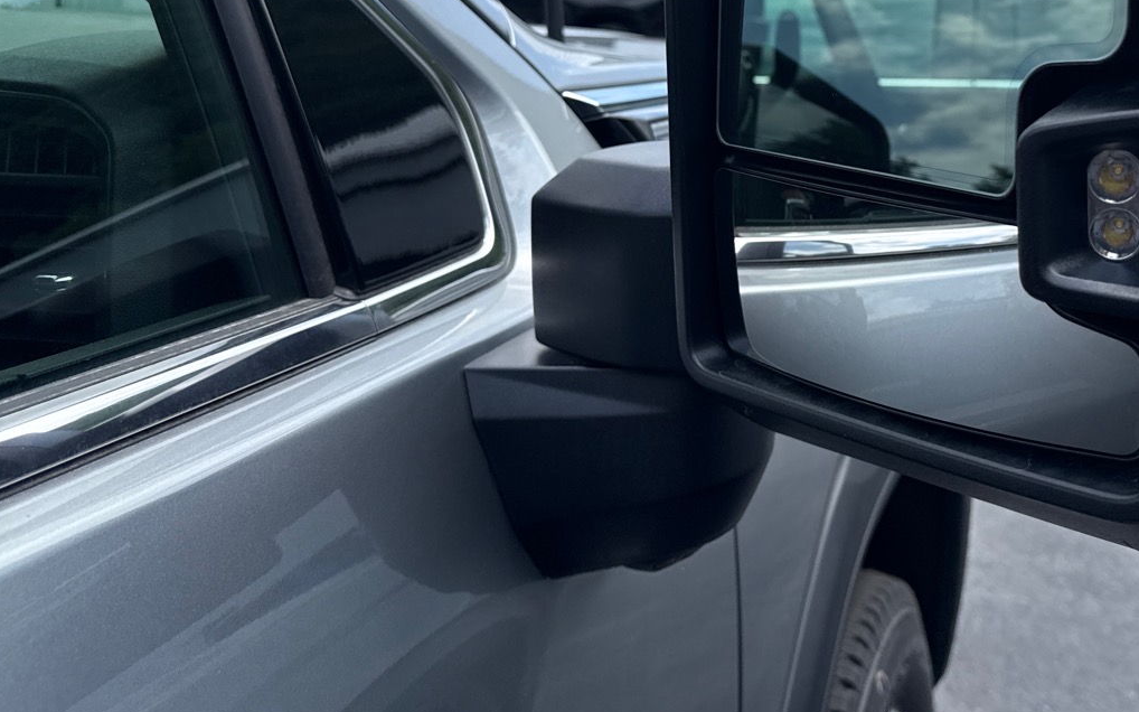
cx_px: 891
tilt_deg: -5.4
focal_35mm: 40
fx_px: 1242
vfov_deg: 31.3
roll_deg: -0.7
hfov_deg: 47.0
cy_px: 154
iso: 100
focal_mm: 6.76
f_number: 1.78
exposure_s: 1/2703
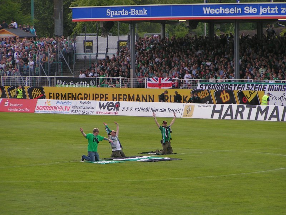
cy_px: 108
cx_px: 143
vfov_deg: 6.9
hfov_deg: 9.2
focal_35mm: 216
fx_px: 1785
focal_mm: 33
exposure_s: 1/320
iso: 50
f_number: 3.5
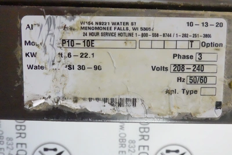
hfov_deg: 50.7
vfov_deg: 35.1
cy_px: 78
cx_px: 116
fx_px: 245
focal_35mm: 38
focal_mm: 14.12
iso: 6400
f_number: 11
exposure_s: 1/40
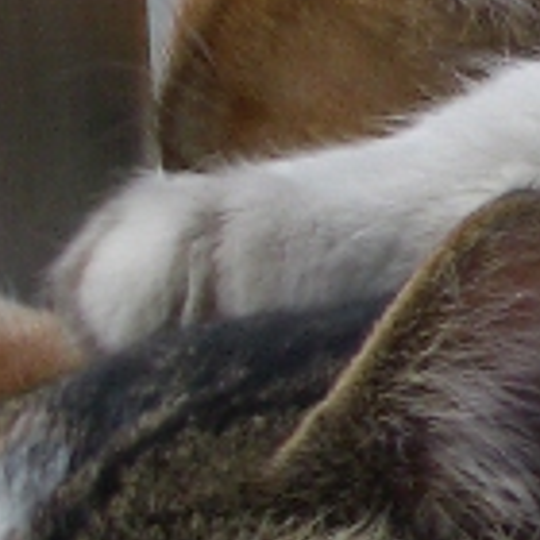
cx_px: 1628
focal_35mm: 316
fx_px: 5577
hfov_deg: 5.2
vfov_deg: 5.5
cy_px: -231
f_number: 3.1
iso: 50
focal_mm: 8.2
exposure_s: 1/80
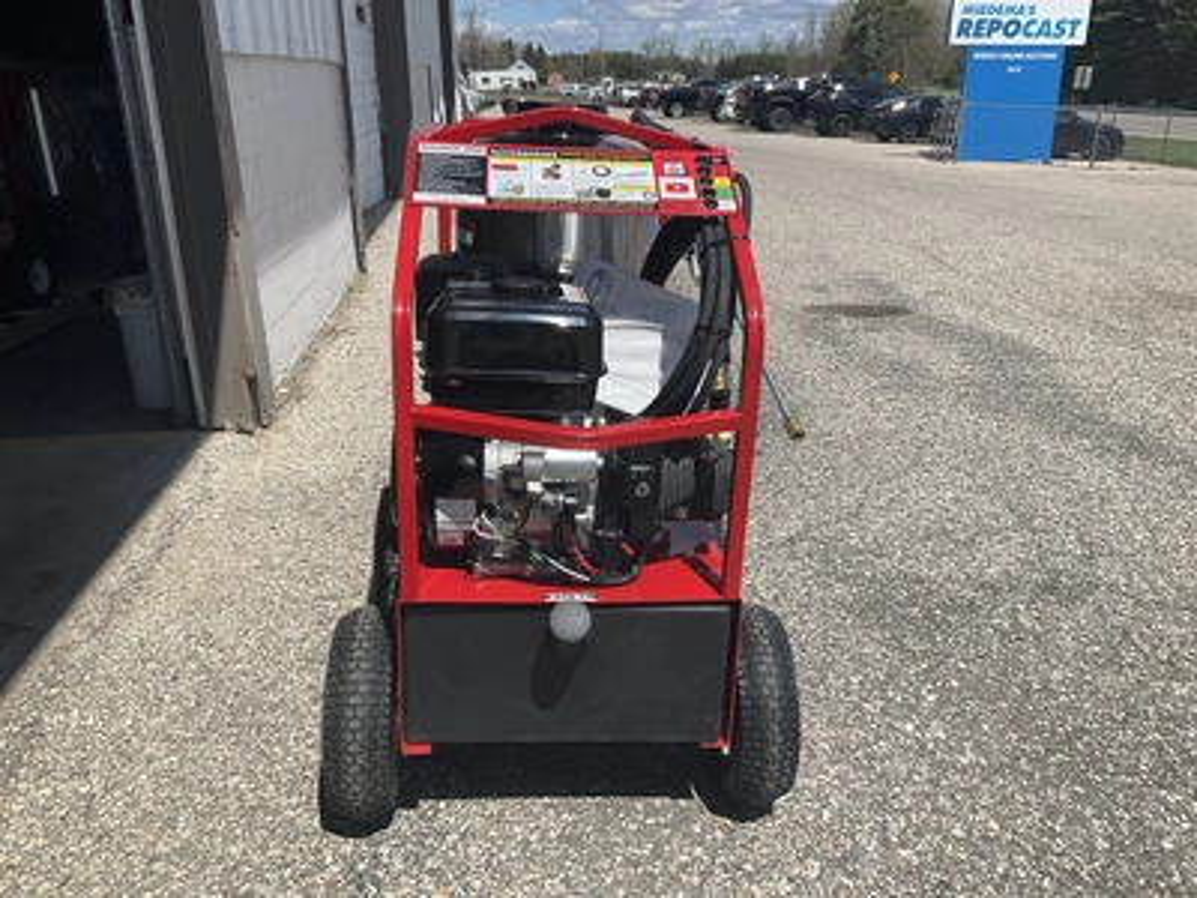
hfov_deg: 61.7
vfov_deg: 48.2
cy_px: 449
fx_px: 1003
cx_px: 598
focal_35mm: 29
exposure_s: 1/2320
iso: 25
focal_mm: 3
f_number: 1.8
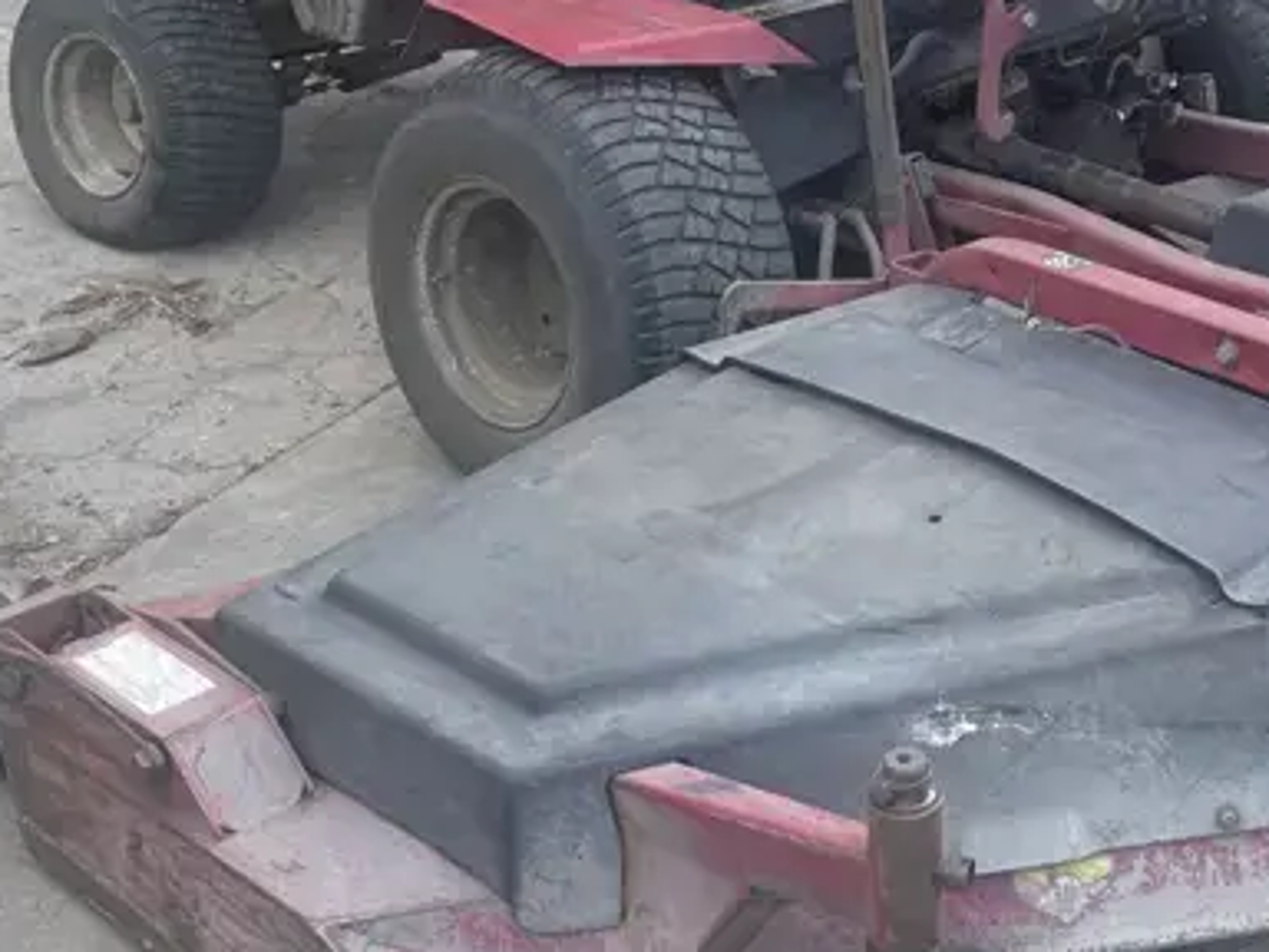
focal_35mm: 65
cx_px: 1028
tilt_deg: -20.9
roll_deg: -2.0
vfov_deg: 22.4
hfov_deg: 29.1
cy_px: 278
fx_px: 2383
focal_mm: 4.2
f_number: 1.6
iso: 32
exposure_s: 1/581
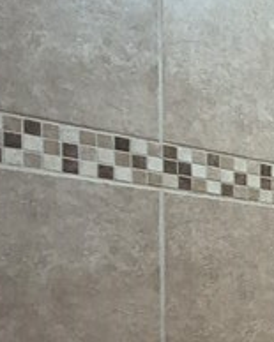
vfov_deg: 27.0
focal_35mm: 67
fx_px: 680
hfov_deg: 17.7
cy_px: 331
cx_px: 511
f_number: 2.2
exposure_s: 1/60
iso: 640
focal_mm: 1.74
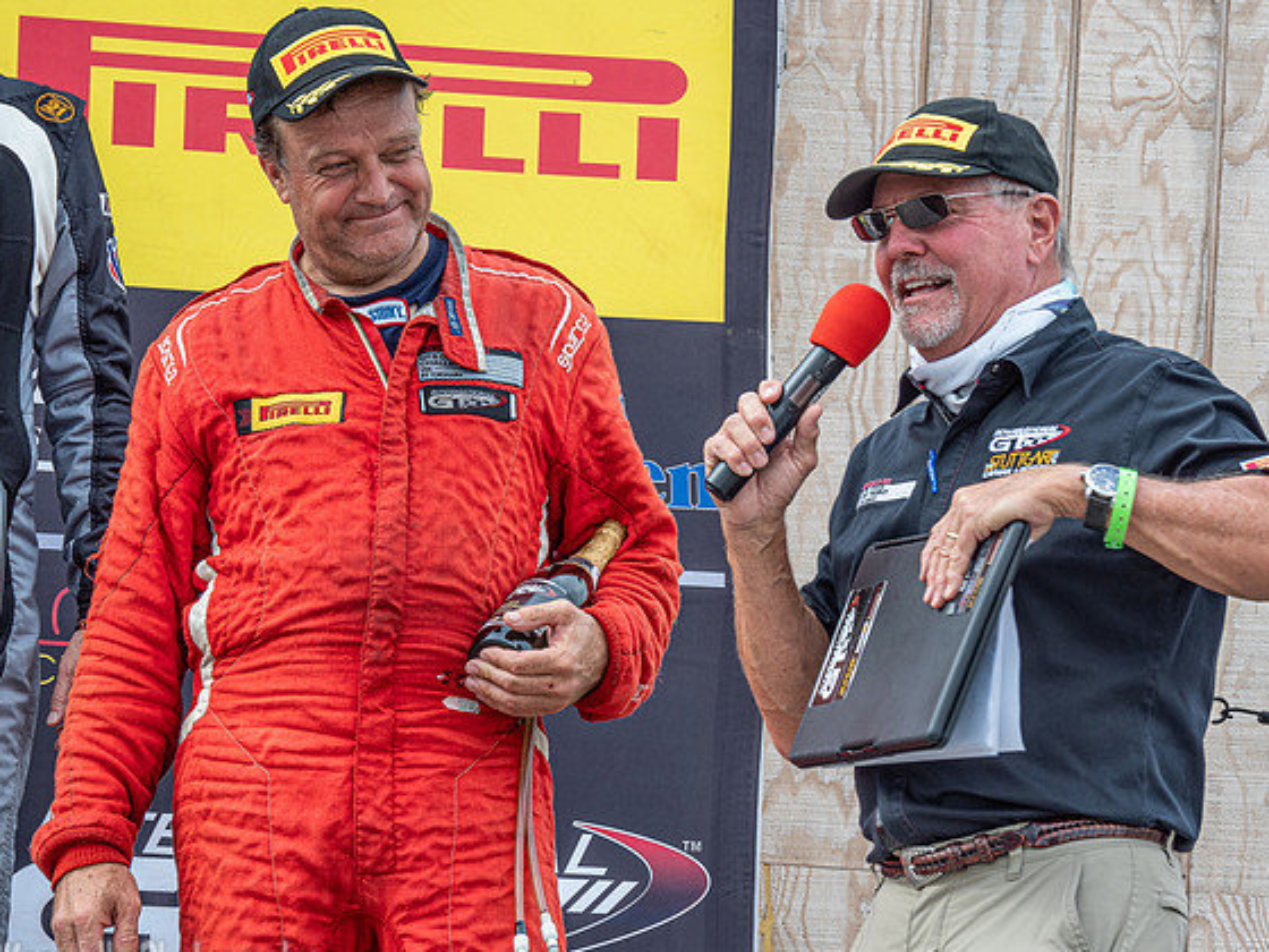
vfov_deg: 8.3
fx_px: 6562
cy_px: 507
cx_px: 564
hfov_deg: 11.0
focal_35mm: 179
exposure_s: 1/125
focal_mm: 80
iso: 200
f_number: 7.1
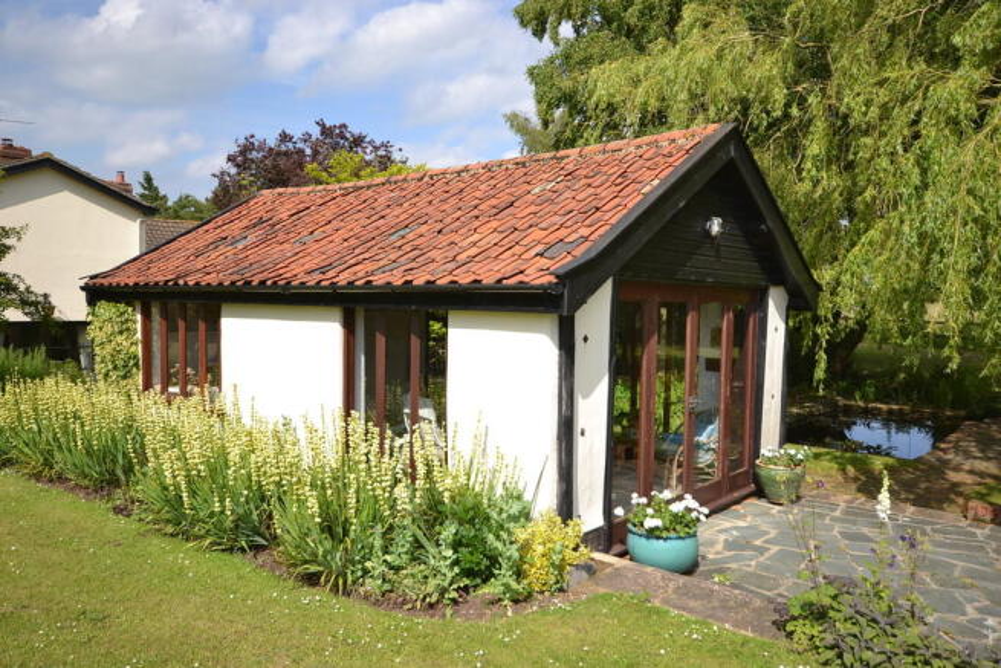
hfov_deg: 67.4
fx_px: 751
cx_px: 500
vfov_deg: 48.0
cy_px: 334
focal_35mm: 27
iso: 100
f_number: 5.3
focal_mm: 18
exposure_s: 1/320
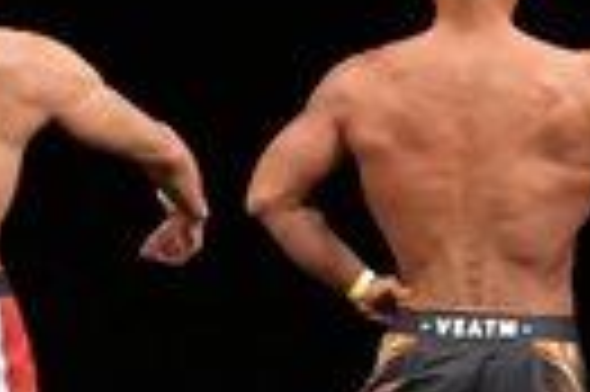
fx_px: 14257
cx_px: 236
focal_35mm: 871
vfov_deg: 1.6
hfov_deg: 2.4
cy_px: 162
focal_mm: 98
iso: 3200
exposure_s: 1/400
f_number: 5.6
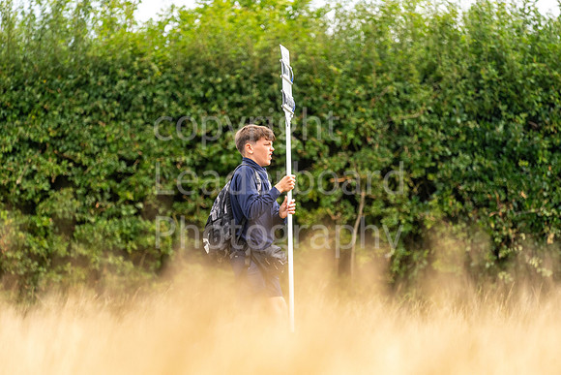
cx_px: 280
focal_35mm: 300
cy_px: 188
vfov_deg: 4.6
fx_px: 4676
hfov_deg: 6.9
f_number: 4
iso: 500
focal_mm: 300
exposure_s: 1/3200
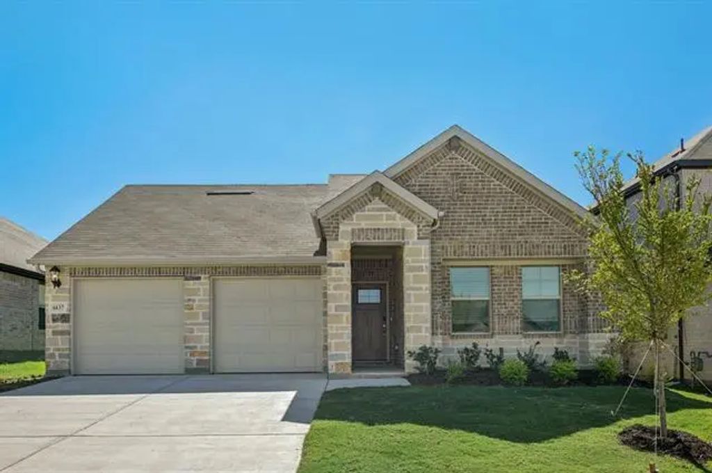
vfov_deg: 53.0
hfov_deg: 73.8
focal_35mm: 24
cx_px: 356
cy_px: 236
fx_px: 474
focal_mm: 24
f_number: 8
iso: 400
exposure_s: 1/1000
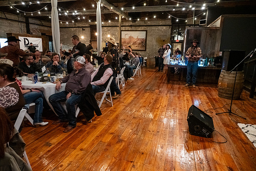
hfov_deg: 73.7
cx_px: 128
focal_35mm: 24
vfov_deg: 53.2
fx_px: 171
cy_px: 86
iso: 6400
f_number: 6.3
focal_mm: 24
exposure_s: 1/40
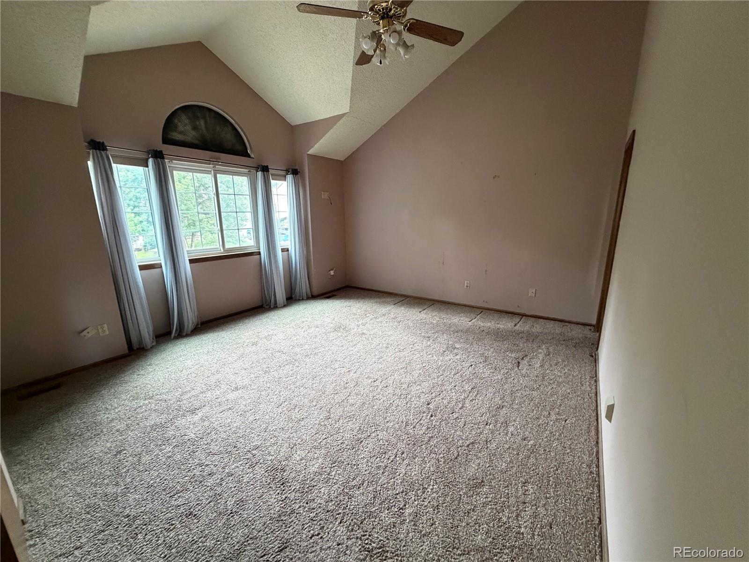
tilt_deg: -12.0
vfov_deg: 85.7
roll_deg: +0.7
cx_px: 374
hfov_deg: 102.1
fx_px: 303
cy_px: 281
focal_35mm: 14
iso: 640
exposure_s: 1/60
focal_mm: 2.22
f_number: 2.2
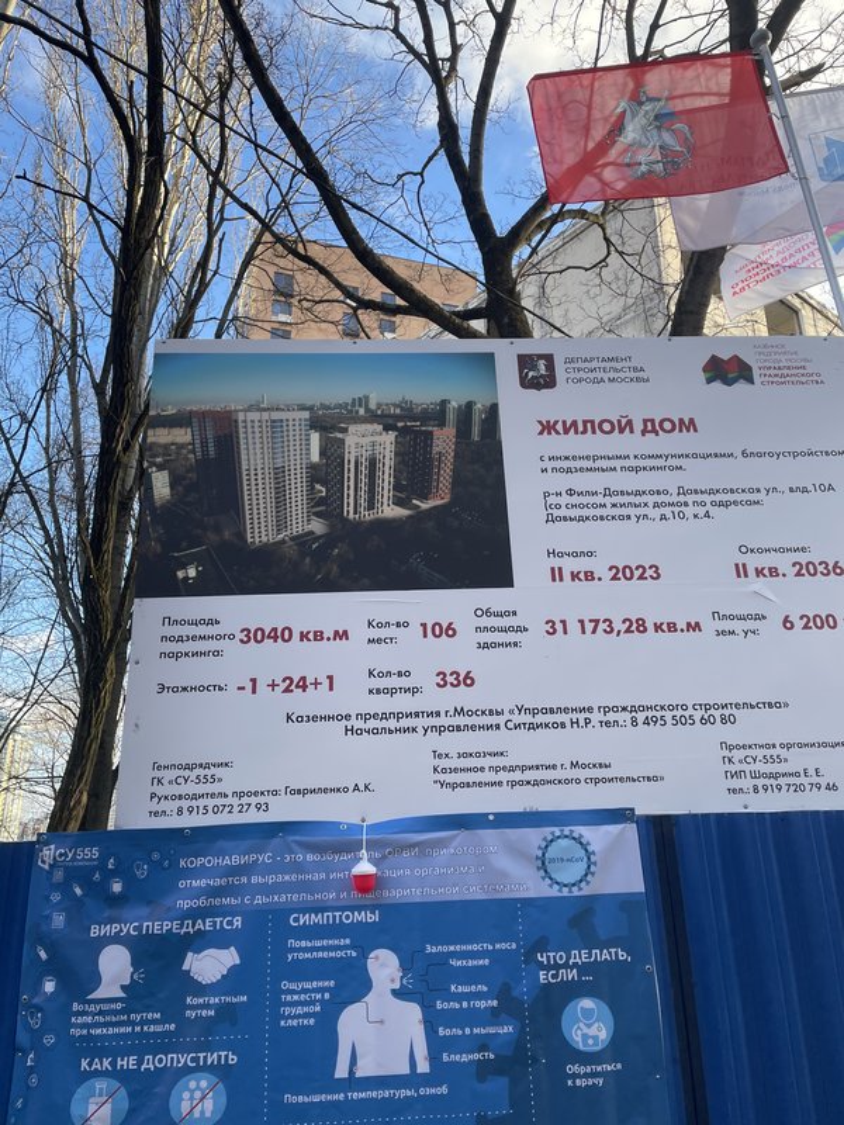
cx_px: 422
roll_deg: -1.3
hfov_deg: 53.1
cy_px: 562
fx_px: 845
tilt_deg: +17.6
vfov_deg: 67.3
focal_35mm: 26
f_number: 1.6
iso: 32
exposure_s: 1/443
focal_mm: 4.2
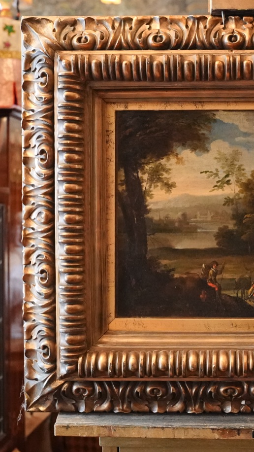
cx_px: 242
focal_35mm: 56
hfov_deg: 20.9
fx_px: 670
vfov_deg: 37.2
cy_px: 222
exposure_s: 1/60
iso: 20000
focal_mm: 35
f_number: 4
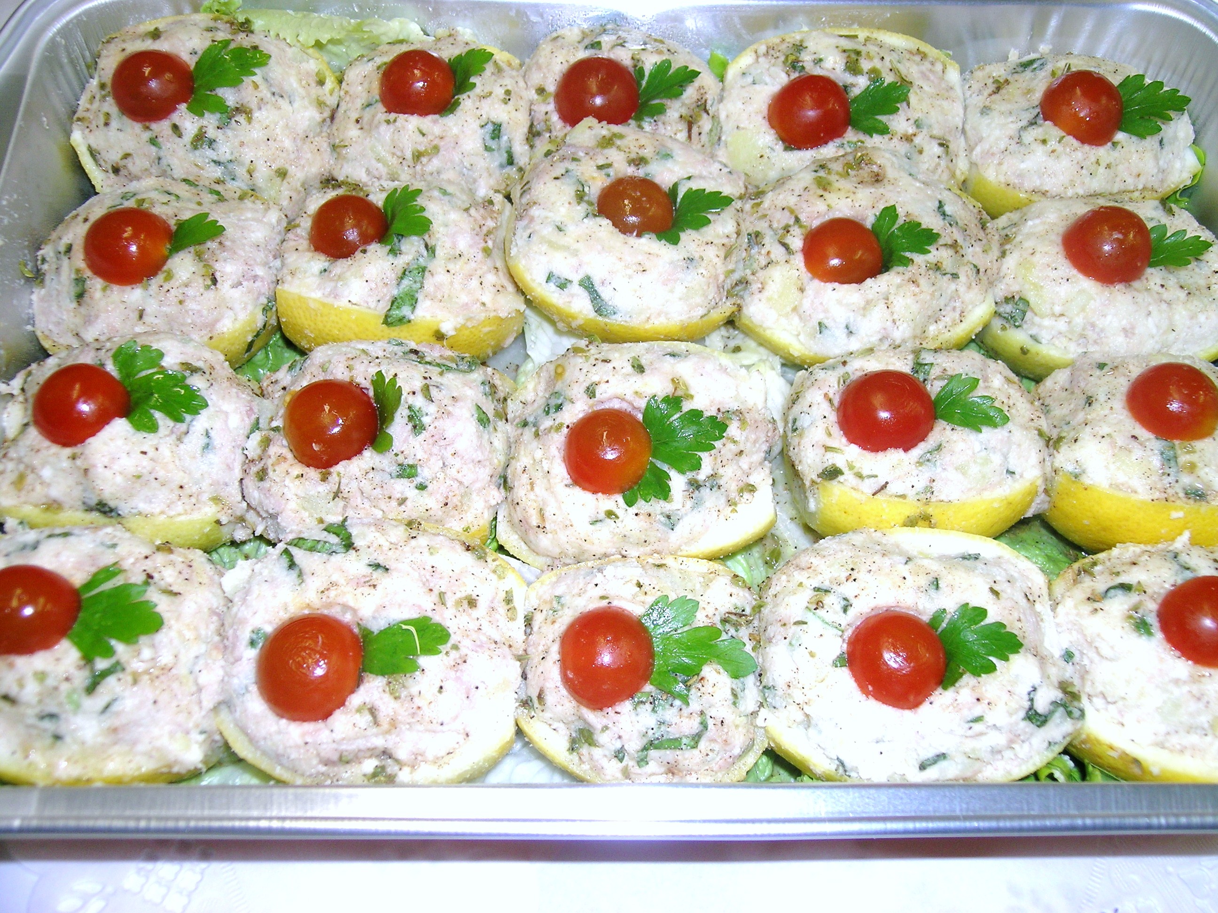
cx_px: 609
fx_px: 1478
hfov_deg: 44.8
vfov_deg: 34.3
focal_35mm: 42
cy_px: 456
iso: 50
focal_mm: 8.7
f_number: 3.2
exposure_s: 1/60.1
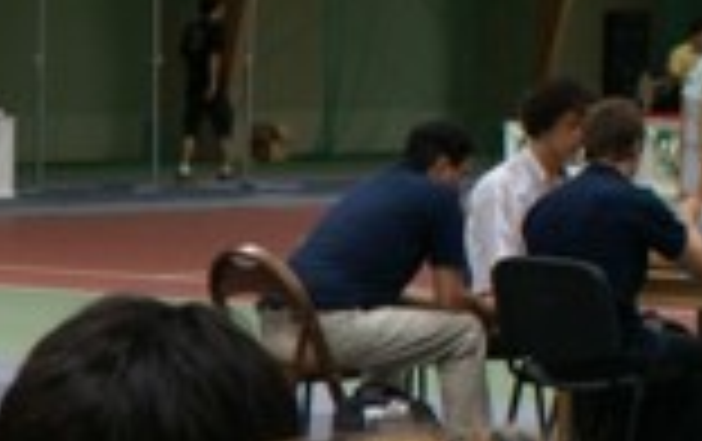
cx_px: -446
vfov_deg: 6.7
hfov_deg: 10.4
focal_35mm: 192
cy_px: 711
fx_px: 3679
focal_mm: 28
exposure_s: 1/50
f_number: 5.6
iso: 200
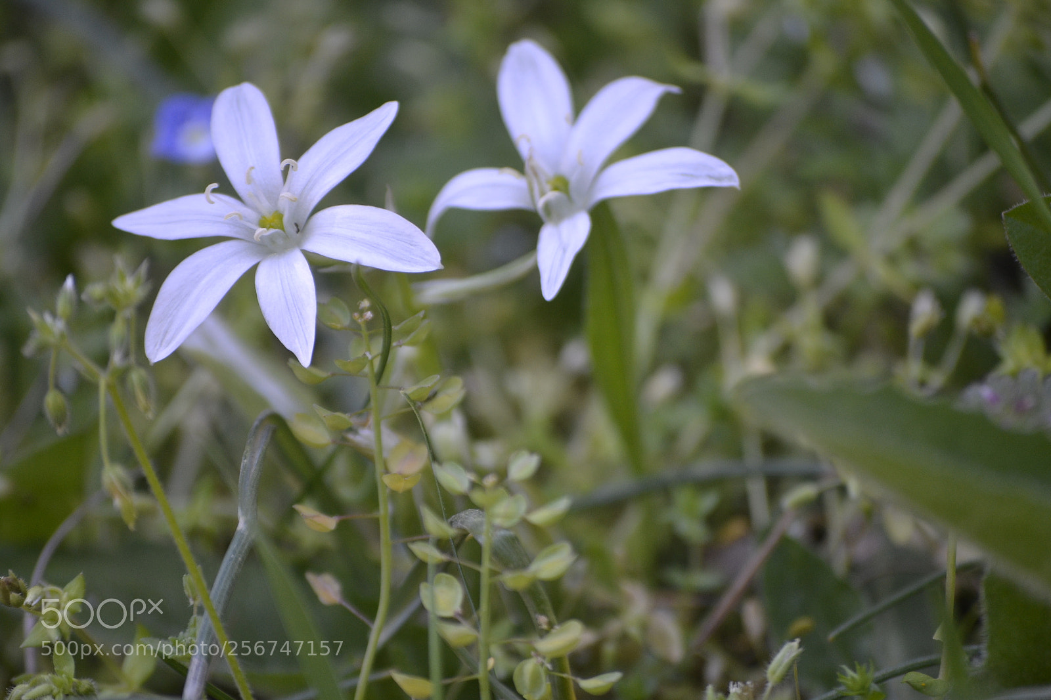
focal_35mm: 300
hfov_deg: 6.9
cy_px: 350
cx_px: 526
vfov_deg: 4.6
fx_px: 8756
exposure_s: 1/320
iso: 400
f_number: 5.6
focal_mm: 200
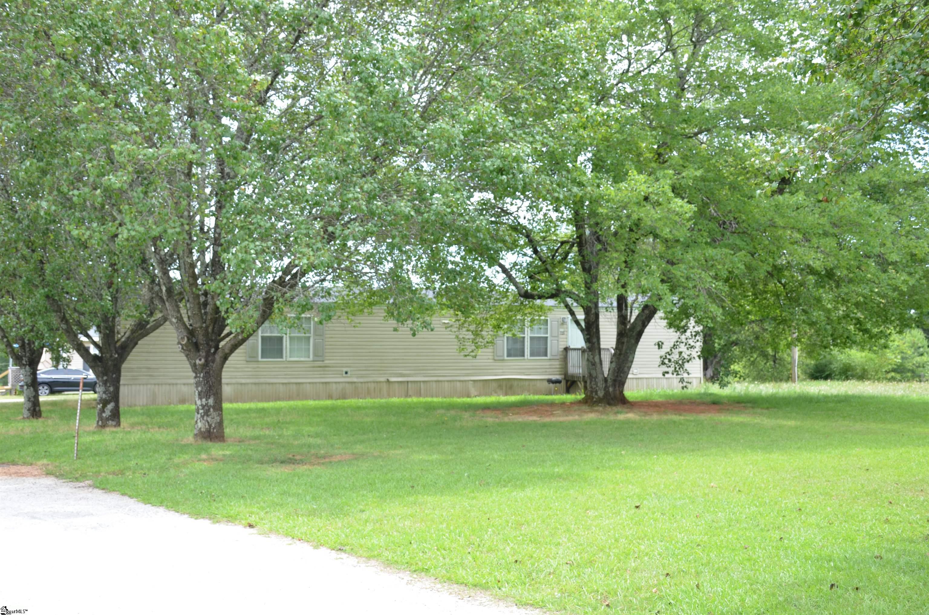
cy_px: 308
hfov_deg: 49.6
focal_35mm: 39
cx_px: 464
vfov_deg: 34.1
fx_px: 1004
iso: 200
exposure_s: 1/200
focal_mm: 26
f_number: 7.1
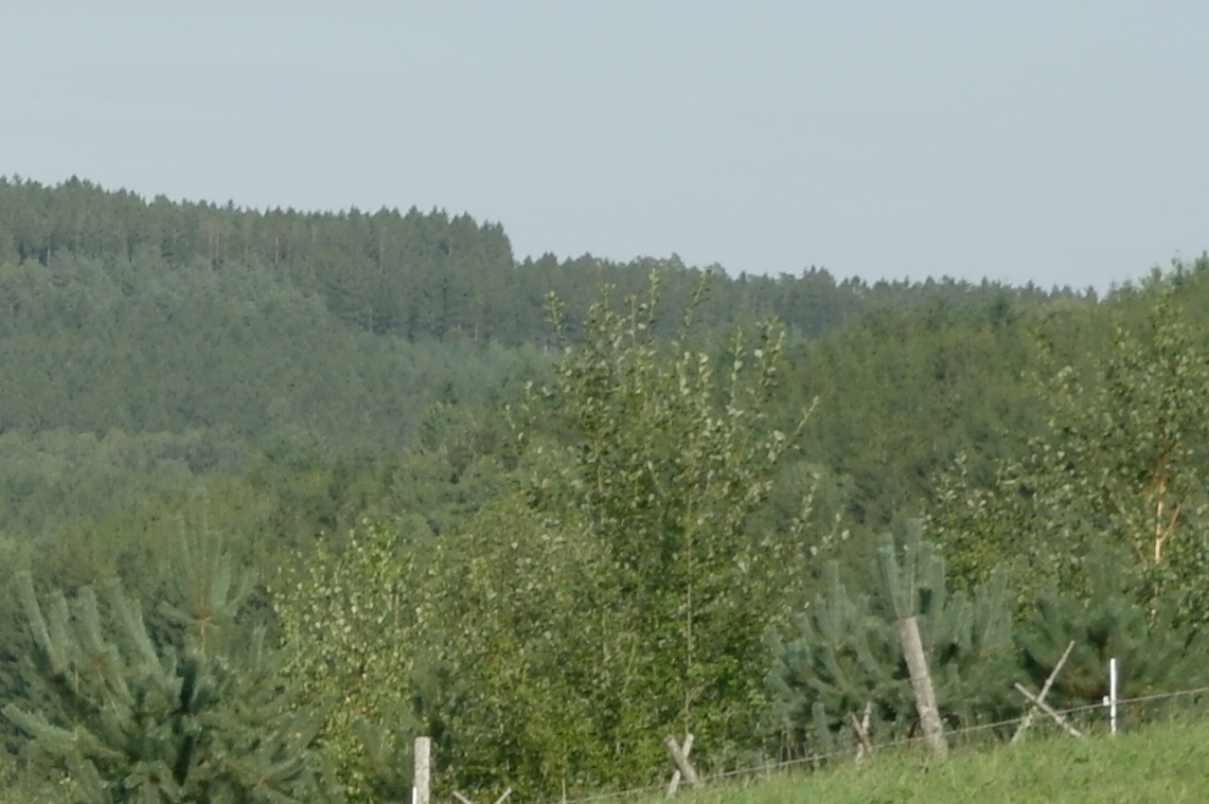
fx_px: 11343
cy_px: 693
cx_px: -1106
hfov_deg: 6.0
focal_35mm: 338
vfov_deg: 4.1
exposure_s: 1/180
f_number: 11
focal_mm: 55
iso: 200
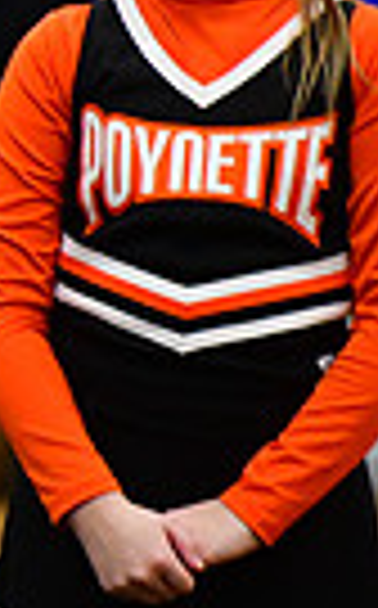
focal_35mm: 1316
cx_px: -922
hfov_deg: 1.0
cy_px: 196
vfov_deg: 1.6
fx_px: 21761
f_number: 2.8
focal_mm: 200
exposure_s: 1/800
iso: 4000
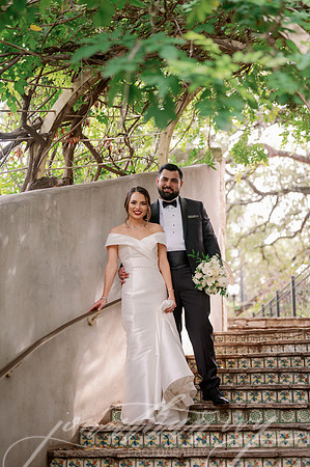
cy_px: 234
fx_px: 647
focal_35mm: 50
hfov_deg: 26.9
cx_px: 155
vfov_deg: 39.6
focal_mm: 50
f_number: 2
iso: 64
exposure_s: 1/60
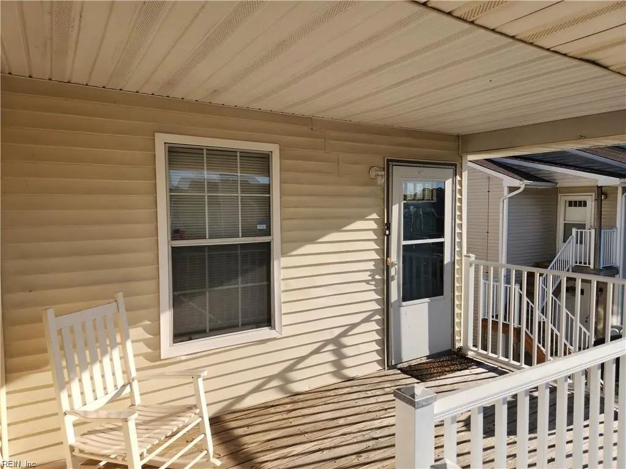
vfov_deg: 58.9
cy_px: 234
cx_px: 313
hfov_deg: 73.9
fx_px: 416
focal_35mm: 23
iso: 20
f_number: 1.8
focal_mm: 5.4
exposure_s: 1/1505
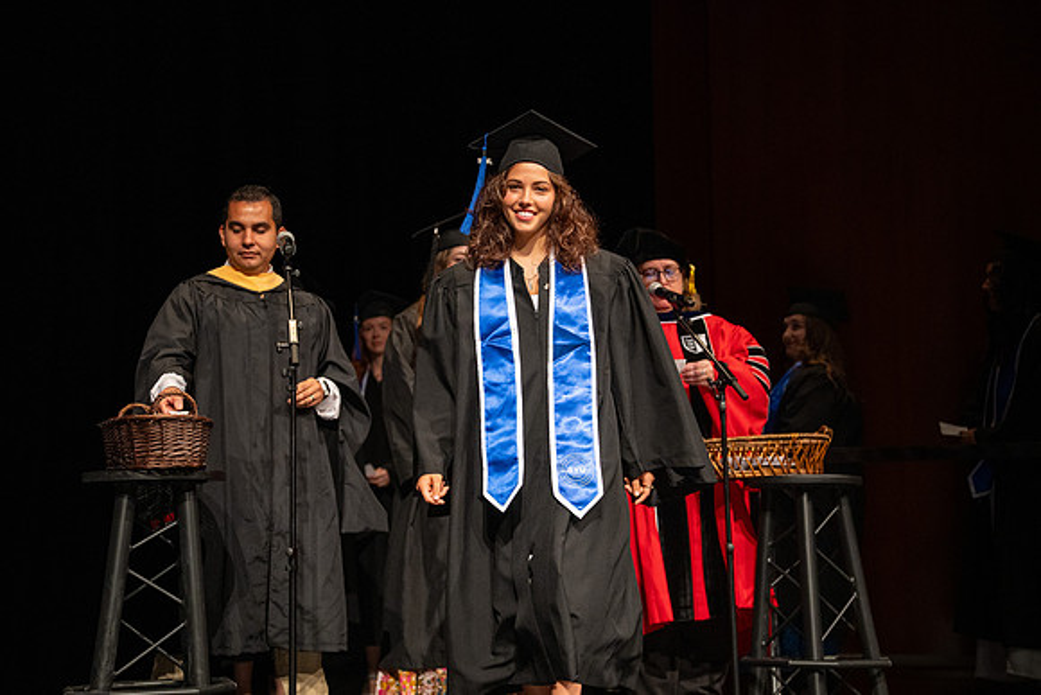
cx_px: 541
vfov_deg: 21.4
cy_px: 368
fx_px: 1837
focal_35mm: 64
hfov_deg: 31.6
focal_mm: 60
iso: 2000
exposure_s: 1/400
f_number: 2.8
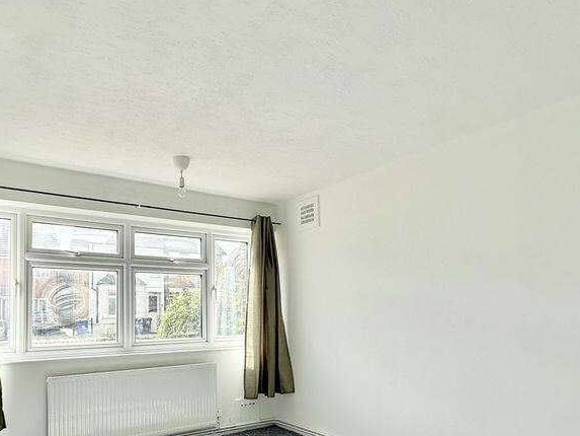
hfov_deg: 69.0
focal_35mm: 25
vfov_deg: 53.6
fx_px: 419
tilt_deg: +1.6
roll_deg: +0.5
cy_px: 298
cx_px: 247
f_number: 2.2
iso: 64
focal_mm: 2.22
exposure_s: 1/779
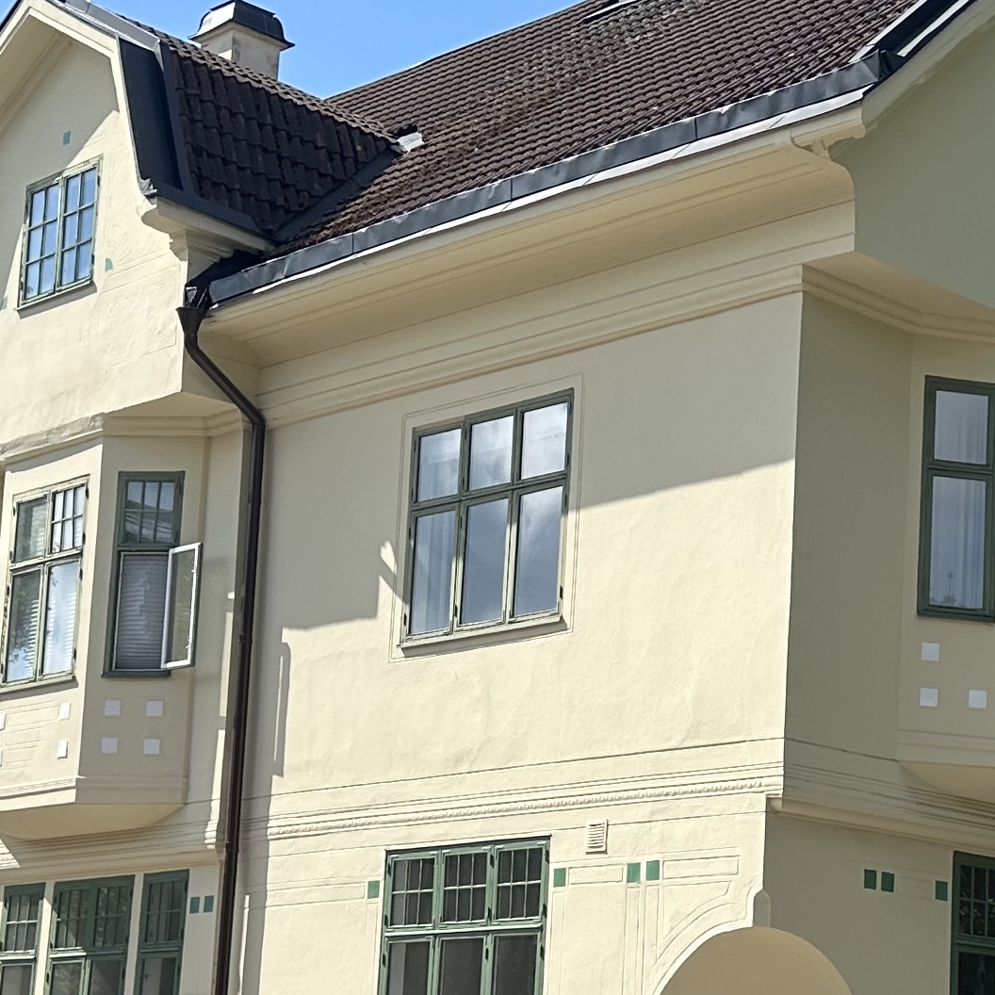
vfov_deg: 21.1
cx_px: 849
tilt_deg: +8.6
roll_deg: -1.1
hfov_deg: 21.0
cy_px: 801
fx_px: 2634
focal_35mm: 81
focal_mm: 6.86
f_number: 1.78
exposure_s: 1/3861
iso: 80
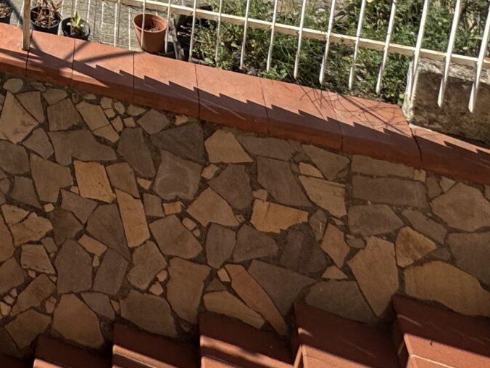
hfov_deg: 28.5
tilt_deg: -13.7
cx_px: -173
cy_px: -321
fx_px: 750
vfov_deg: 19.4
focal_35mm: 53
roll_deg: +2.5
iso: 50
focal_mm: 2.22
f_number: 2.2
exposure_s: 1/2083
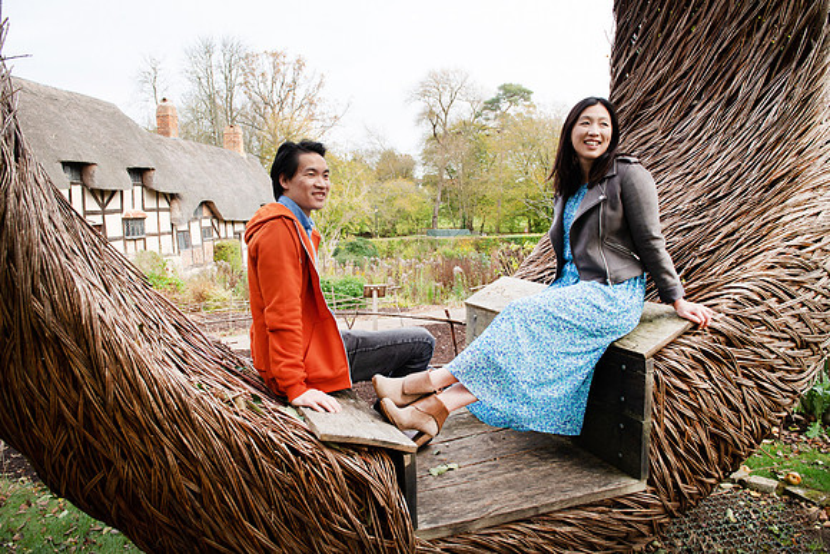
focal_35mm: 24
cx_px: 415
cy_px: 277
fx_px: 553
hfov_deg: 73.7
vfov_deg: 53.2
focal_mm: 24
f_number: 4.5
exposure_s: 1/200
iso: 320
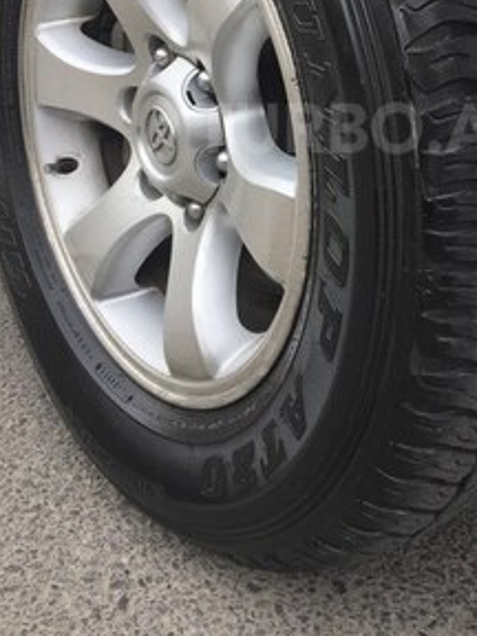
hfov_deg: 28.6
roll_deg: -4.7
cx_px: 364
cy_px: 128
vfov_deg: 36.9
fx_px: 919
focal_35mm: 50
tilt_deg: -16.7
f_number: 2.2
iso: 32
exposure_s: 1/430
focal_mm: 4.15
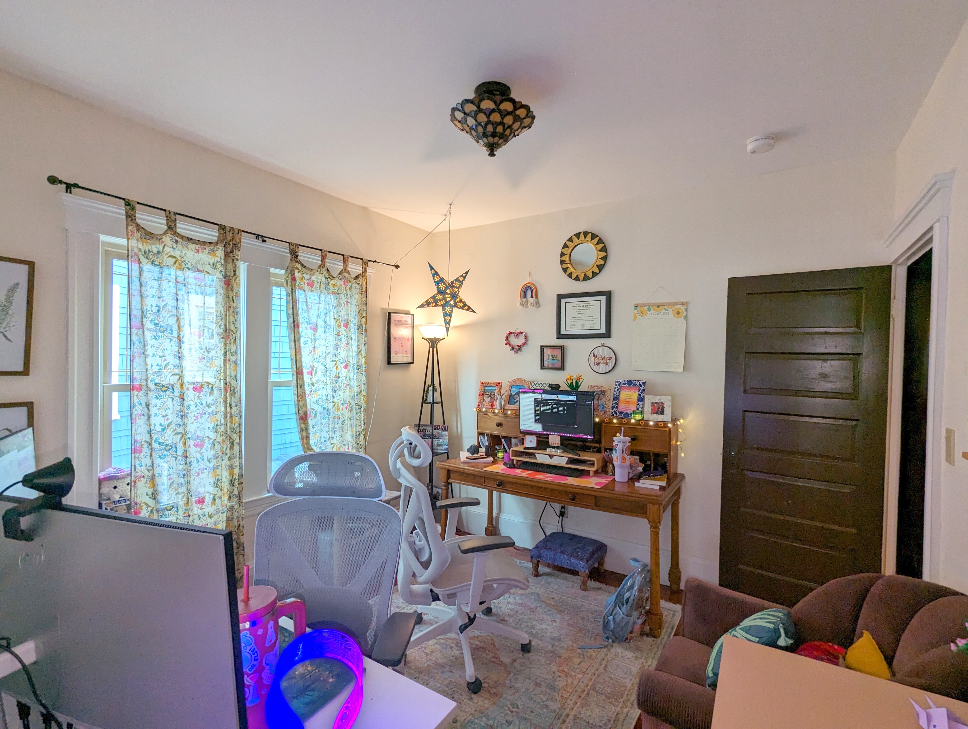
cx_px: 484
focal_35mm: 16
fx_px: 448
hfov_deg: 94.4
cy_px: 364
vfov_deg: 78.2
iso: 76
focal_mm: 2.35
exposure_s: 1/40
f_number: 2.2
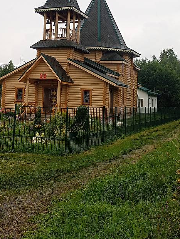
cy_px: 48
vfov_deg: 34.5
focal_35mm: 54
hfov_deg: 27.0
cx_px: 77
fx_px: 374
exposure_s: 1/396
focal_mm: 4.69
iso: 116
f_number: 1.8
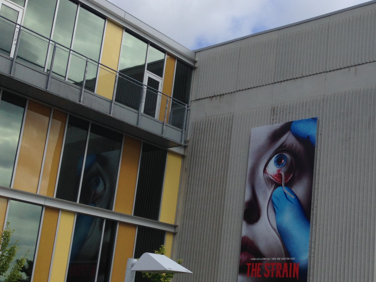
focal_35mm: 55
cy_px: 181
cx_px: 310
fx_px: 597
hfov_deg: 33.7
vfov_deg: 26.5
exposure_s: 1/1938
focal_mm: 4.12
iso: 50
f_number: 2.4
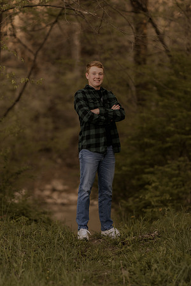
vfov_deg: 16.1
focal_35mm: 127
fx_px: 1011
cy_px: 143
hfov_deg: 10.8
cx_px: 96
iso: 250
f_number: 1.4
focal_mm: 85
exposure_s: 1/800
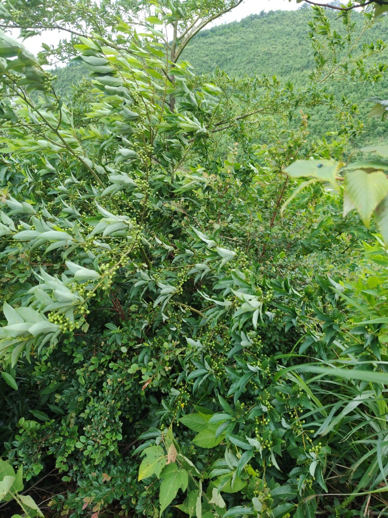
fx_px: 389
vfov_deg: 67.3
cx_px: 194
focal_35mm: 26
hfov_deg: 53.1
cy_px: 259
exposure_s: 1/157
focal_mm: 4.84
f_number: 1.88
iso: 99
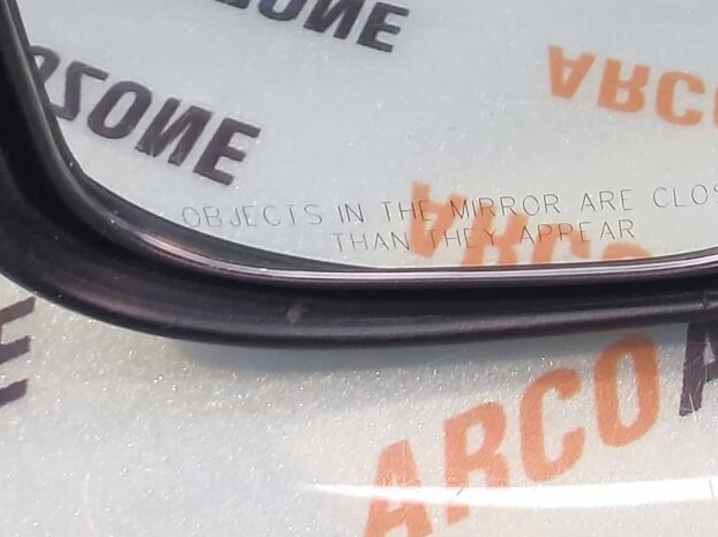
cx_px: 904
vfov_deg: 20.5
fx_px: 1450
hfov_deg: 24.6
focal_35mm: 70
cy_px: 54
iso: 183
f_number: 1.79
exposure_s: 1/33
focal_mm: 4.74
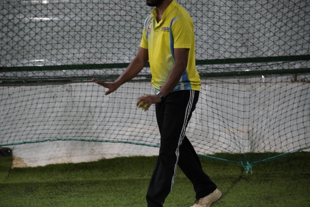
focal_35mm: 150
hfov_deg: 13.7
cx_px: 155
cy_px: 104
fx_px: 1292
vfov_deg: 9.2
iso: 5000
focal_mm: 100
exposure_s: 1/200
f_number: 5.6
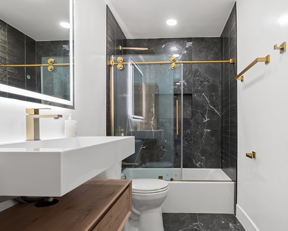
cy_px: 123
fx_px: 179
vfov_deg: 65.5
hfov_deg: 76.3
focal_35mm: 21
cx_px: 179
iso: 320
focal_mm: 10
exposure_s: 1/15
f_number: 7.1
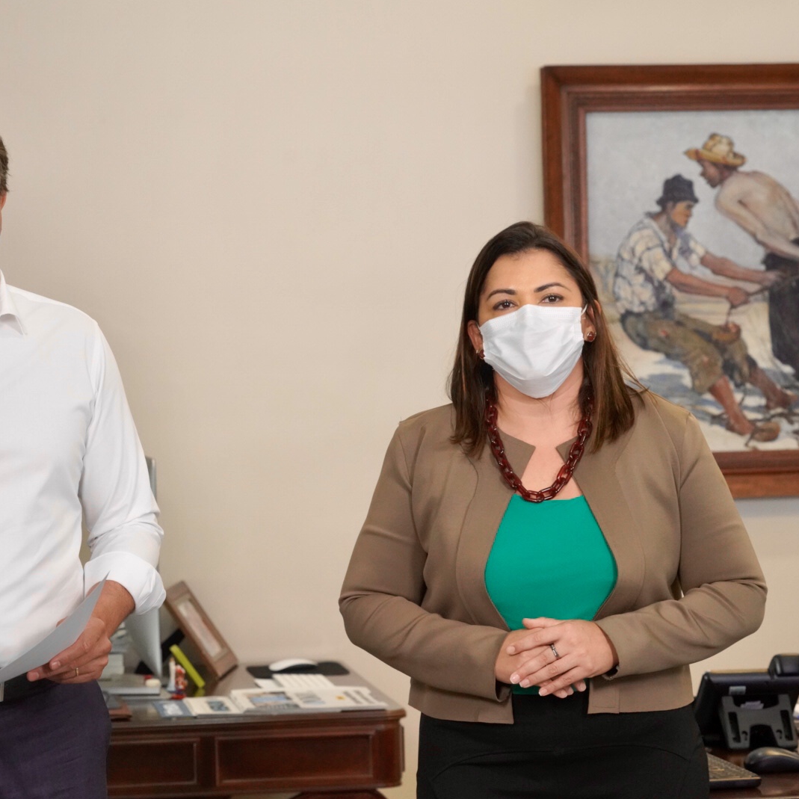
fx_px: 2585
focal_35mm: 99
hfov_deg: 17.5
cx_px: 229
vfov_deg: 17.6
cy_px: 398
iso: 4000
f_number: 6.3
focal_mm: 77
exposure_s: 1/125
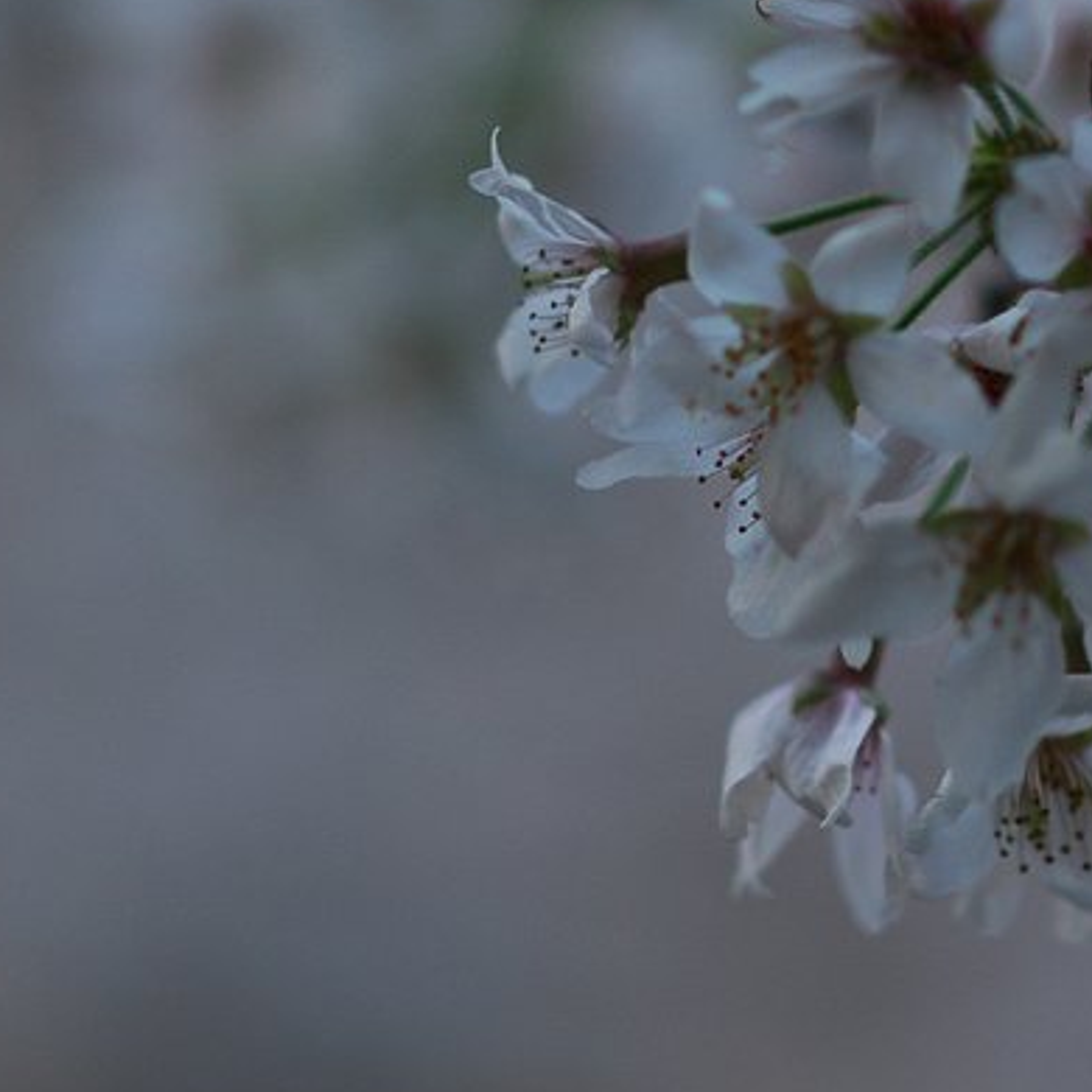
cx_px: 1218
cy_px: 239
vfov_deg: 5.0
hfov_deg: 5.0
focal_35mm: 351
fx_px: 12531
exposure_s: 1/400
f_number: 2
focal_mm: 105
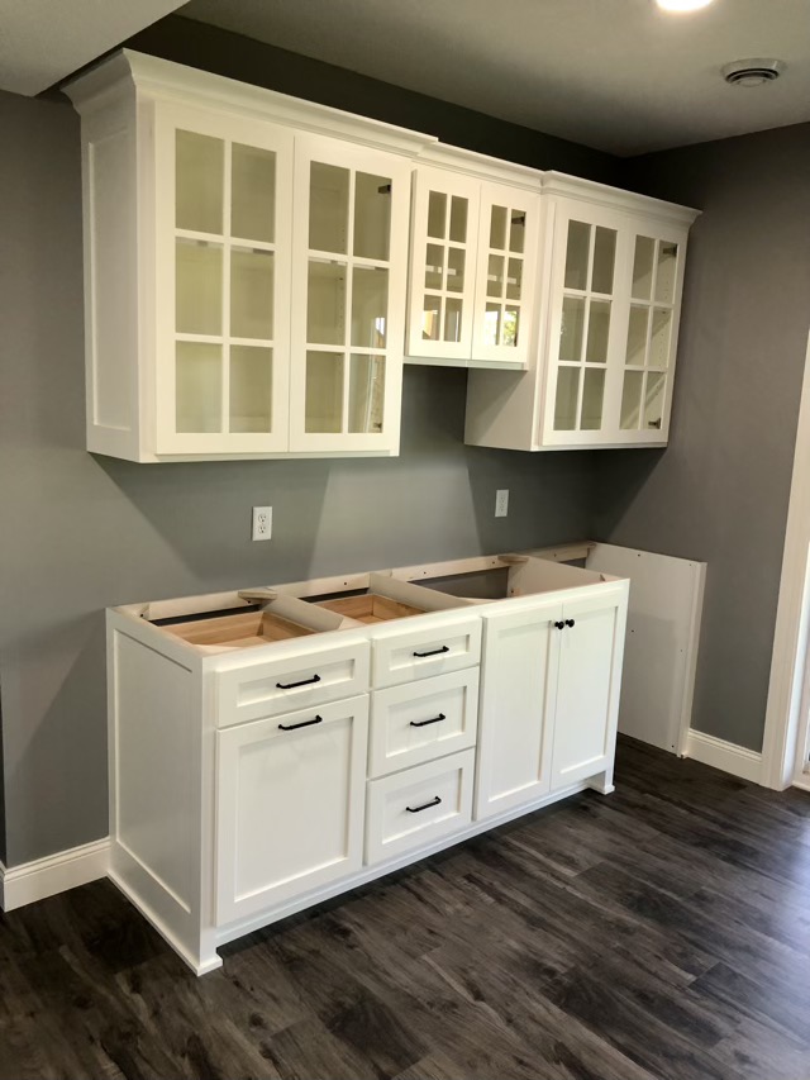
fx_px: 873
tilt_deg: -9.9
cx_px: 405
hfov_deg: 49.8
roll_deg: -2.0
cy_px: 540
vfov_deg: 63.4
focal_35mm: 28
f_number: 1.8
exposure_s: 1/30
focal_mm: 4
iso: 40
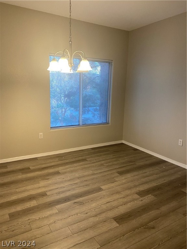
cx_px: 94
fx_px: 187
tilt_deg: -9.0
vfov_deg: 67.3
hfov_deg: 53.1
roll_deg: -1.1
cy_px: 124
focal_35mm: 26
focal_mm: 4.25
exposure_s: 1/60
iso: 125
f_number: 1.8
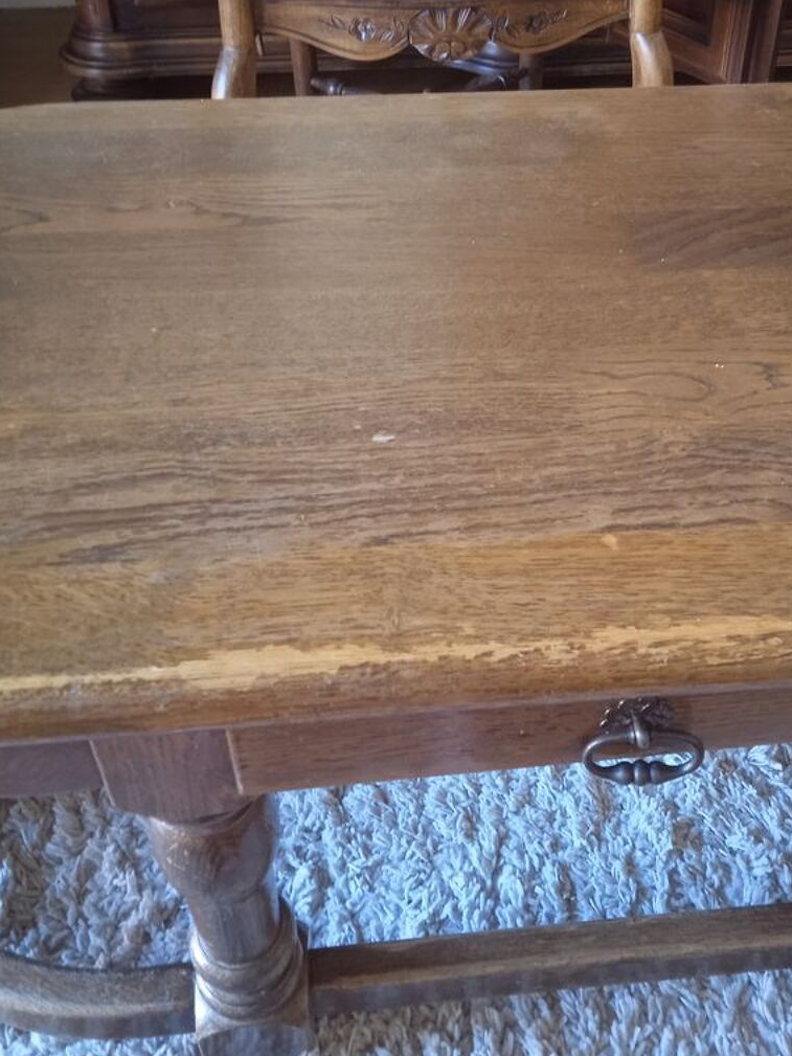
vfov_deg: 50.0
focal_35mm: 37
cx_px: 489
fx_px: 1128
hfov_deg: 38.5
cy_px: 462
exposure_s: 1/20
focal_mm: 3.43
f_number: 2.2
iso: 794
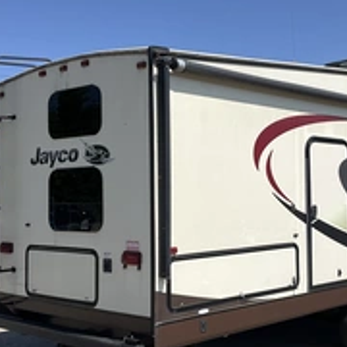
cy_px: 185
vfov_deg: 30.0
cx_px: 270
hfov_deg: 29.5
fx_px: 646
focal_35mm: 57
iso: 25
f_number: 1.8
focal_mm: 3
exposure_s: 1/3322
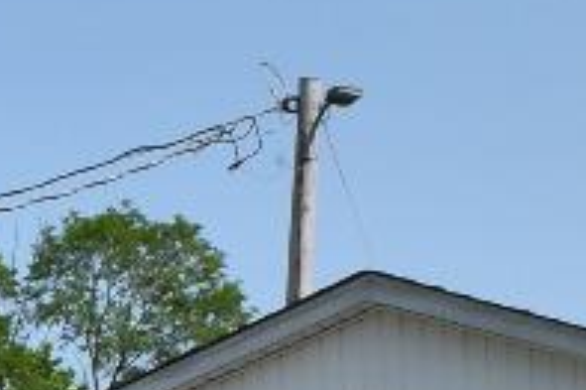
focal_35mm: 206
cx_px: -428
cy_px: 729
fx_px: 3350
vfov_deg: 6.5
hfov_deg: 9.6
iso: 100
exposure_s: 1/320
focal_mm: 18
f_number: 9
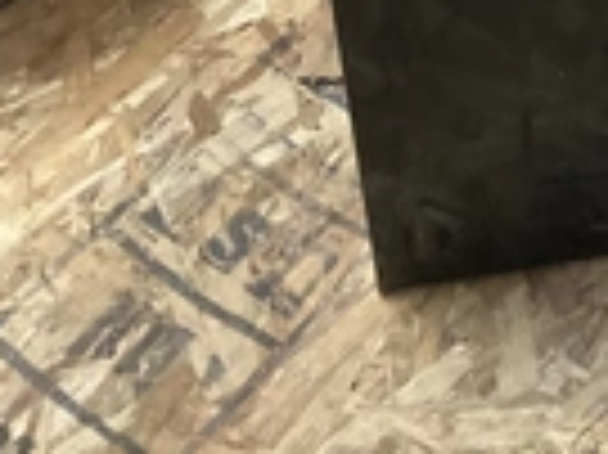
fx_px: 1509
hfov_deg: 20.3
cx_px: 842
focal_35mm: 86
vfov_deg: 16.2
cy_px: -148
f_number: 1.8
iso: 320
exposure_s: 1/40
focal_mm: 3
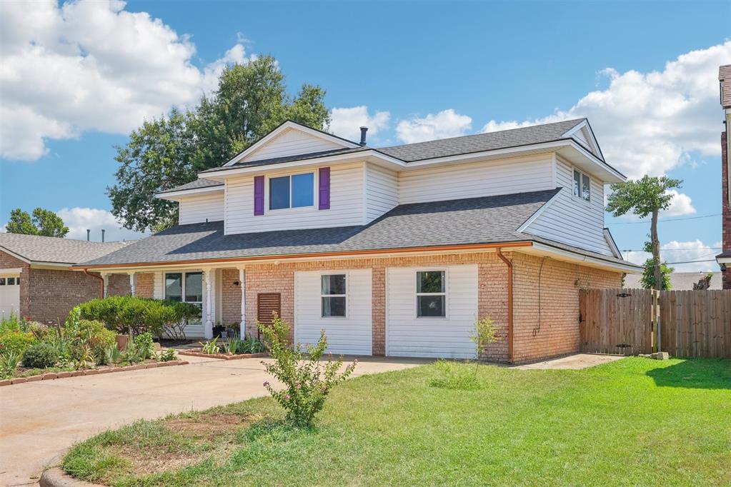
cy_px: 244
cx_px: 366
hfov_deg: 57.2
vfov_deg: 40.0
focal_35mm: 33
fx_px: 670
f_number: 8
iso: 100
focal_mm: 33
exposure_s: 1/125
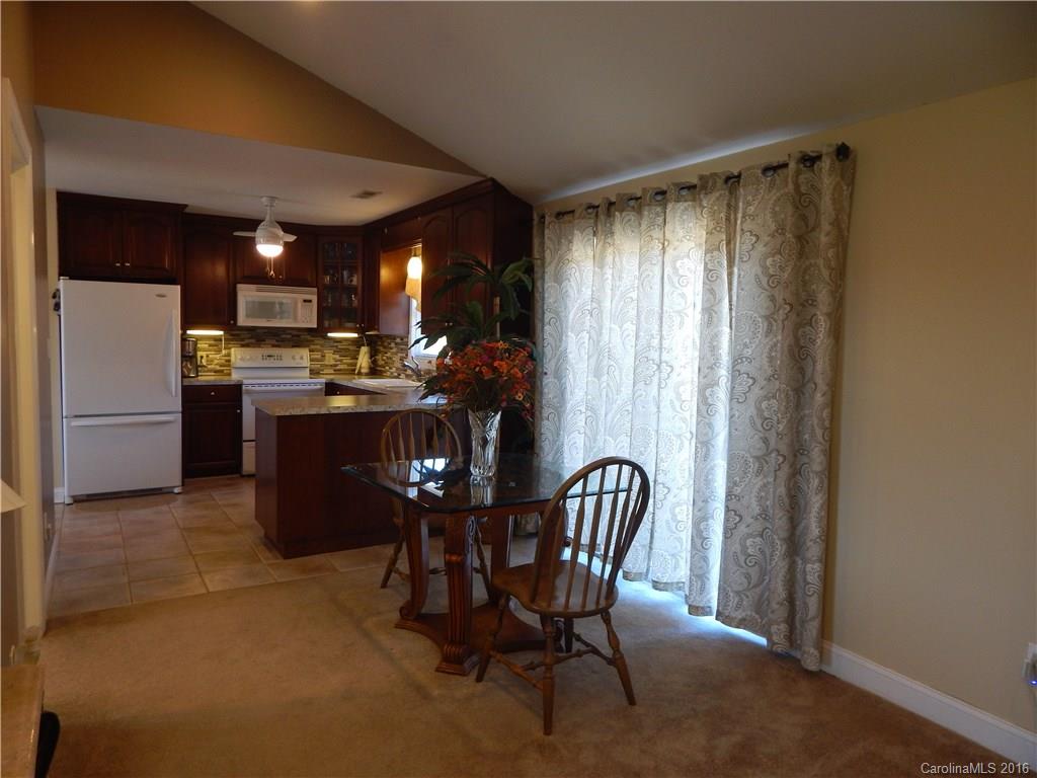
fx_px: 659
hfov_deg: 76.4
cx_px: 518
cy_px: 389
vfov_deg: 61.1
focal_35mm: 22
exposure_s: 1/30
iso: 160
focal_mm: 4
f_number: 3
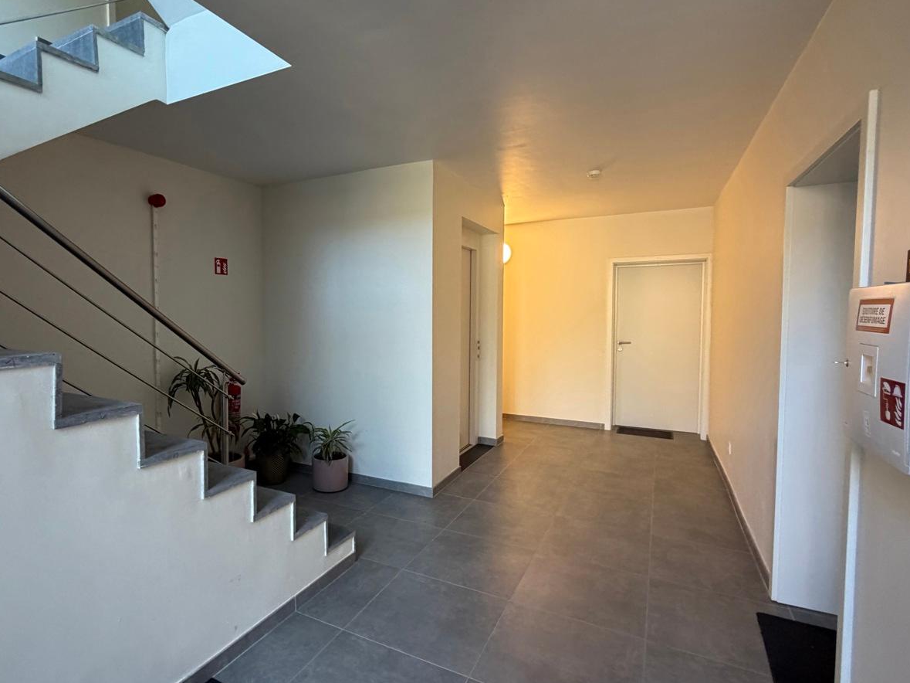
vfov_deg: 68.7
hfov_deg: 83.9
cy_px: 338
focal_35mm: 19
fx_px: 499
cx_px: 377
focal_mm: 2.22
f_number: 2.2
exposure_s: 1/100
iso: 320
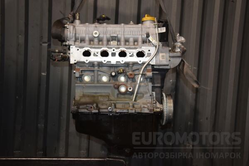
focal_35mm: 45
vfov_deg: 29.9
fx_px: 311
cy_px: 83
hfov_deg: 43.6
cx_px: 124
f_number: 5
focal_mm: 30
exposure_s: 1/60
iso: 800
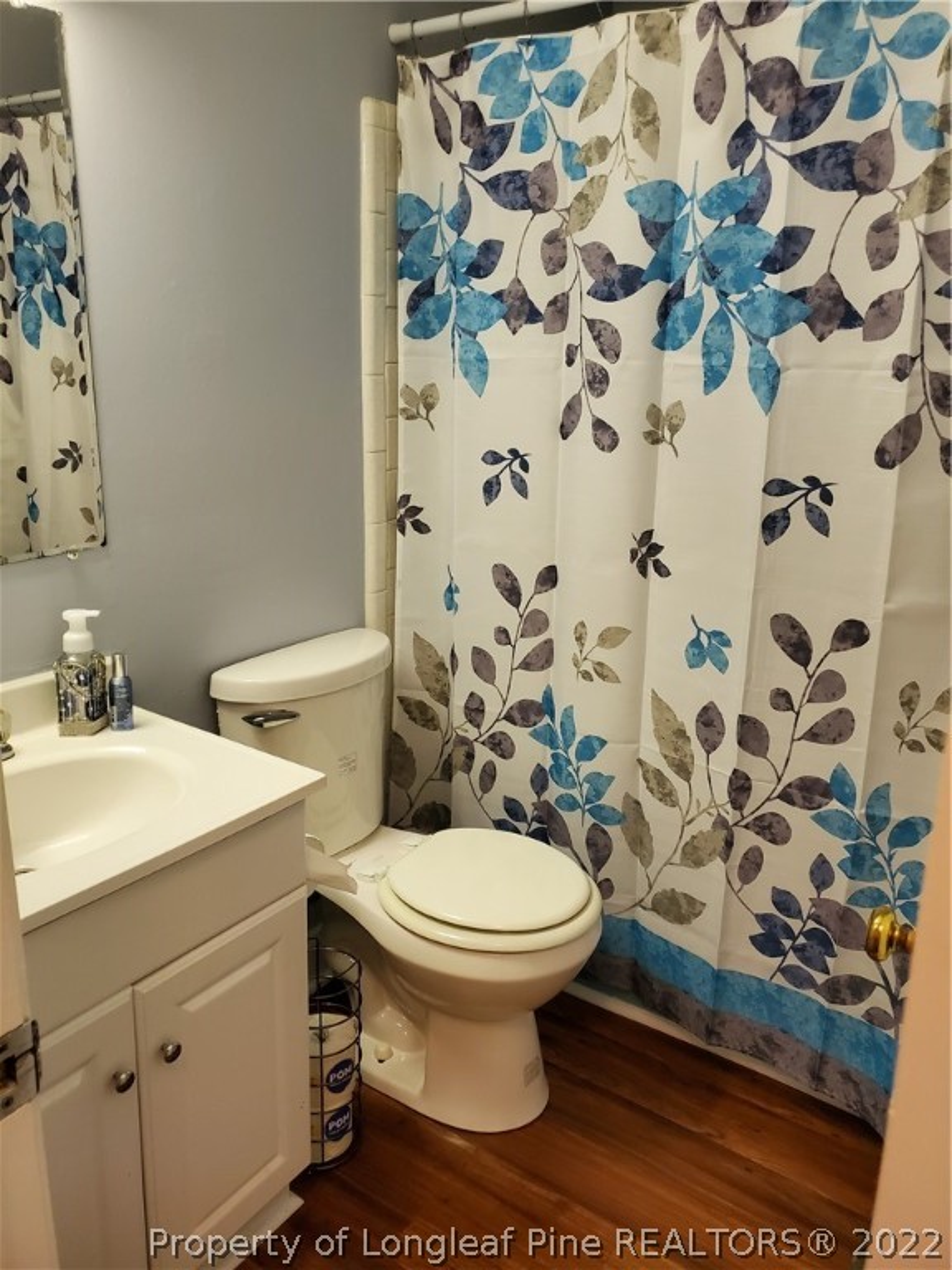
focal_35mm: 26
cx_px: 476
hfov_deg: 53.1
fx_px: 953
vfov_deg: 67.3
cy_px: 635
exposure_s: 1/59
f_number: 1.5
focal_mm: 4.3
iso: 250
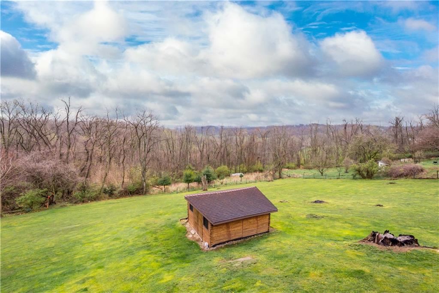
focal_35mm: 15
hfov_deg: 100.4
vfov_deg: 77.3
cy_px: 146
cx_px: 220
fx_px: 183
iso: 200
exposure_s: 1/640
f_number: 7.1
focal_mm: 10
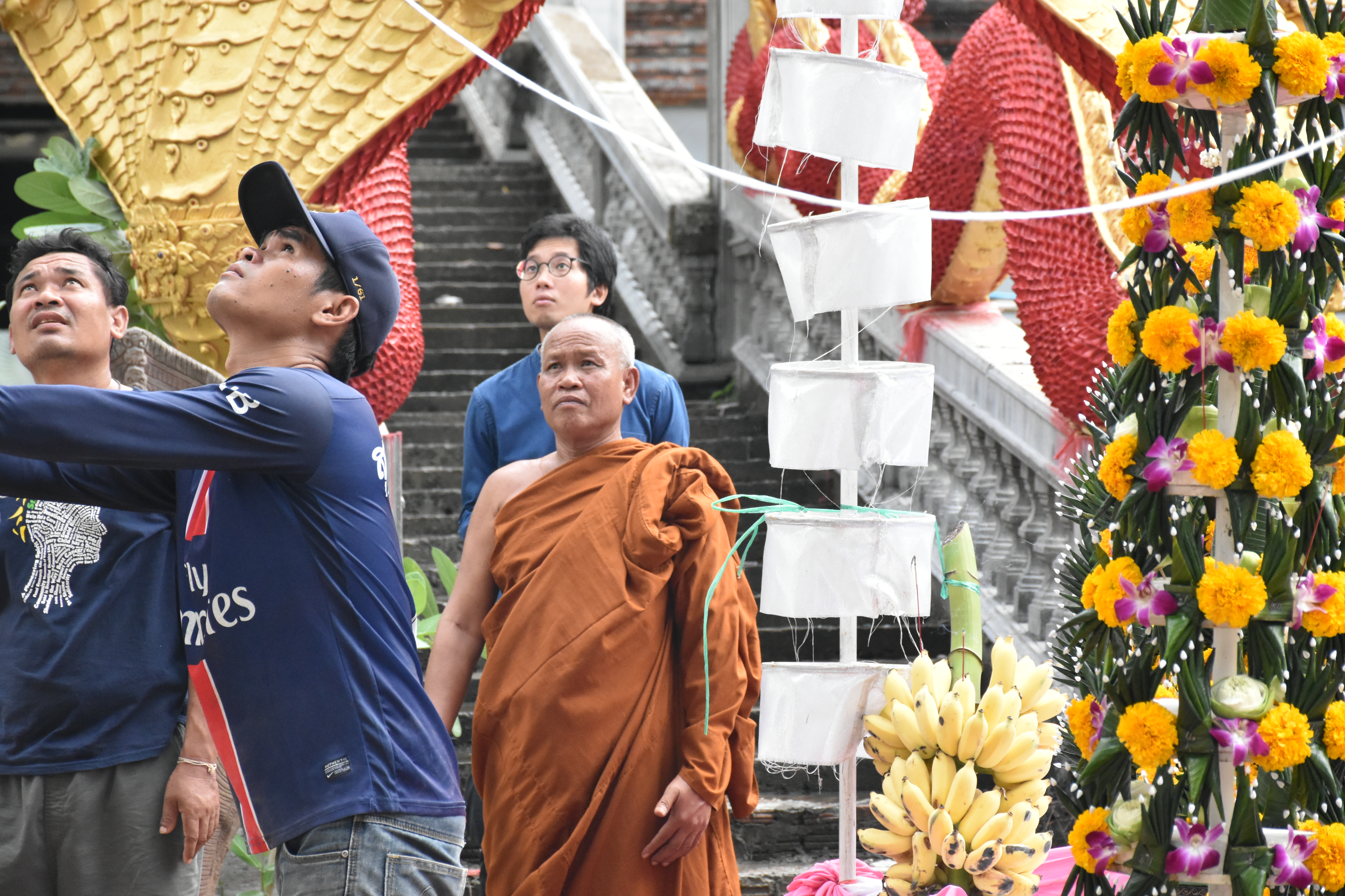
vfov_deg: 9.6
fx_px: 5324
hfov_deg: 14.4
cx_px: 672
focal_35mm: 142
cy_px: 448
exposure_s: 1/1000
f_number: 8
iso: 2500
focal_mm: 95
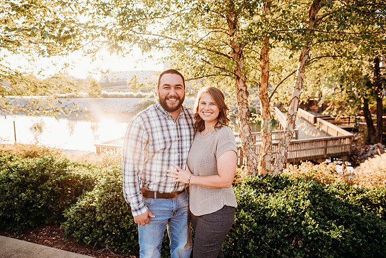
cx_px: 193
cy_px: 129
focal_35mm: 24
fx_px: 257
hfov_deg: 73.7
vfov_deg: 53.2
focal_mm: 24
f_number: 3.2
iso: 250
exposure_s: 1/320
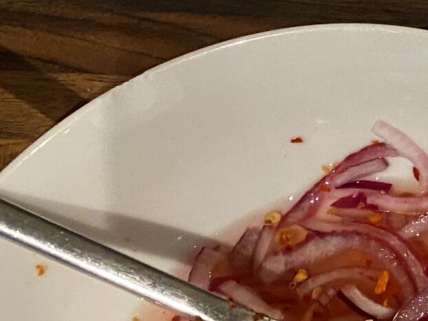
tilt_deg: -68.0
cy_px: 217
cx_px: 870
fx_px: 1323
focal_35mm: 107
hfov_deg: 14.9
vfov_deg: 13.8
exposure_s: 1/33
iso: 400
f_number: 1.8
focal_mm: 4.25
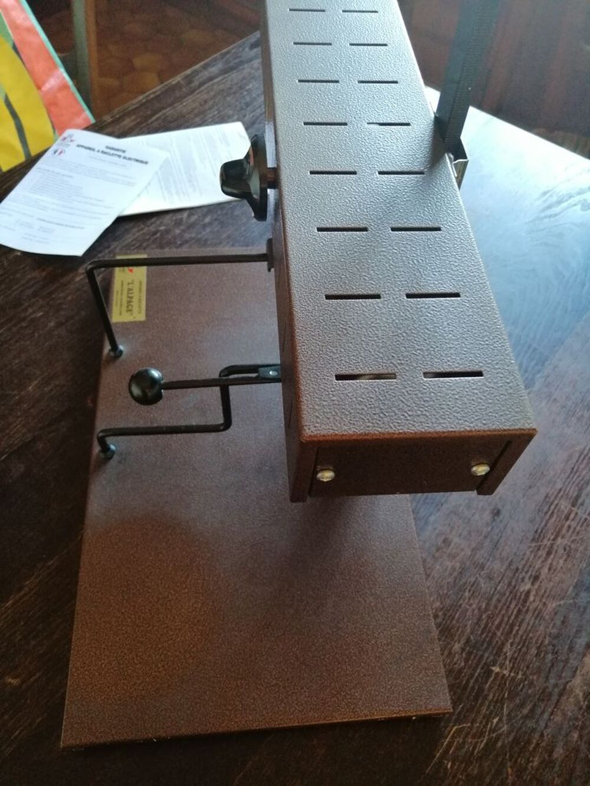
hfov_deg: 51.4
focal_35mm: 27
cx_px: 295
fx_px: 613
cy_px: 393
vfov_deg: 65.3
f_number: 1.8
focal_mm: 3.95
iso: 320
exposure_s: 1/25
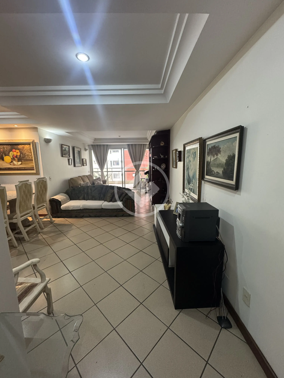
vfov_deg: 102.1
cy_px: 189
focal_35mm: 14
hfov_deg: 85.7
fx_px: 153
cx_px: 142
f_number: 2.2
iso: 500
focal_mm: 2.22
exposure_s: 1/60
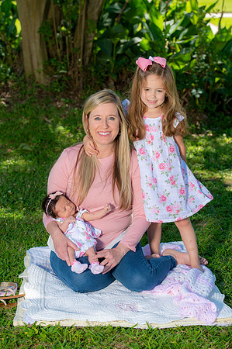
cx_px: 116
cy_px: 174
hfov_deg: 15.2
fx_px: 872
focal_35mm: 90
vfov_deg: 22.6
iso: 100
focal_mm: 90
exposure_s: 1/160
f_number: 5.6
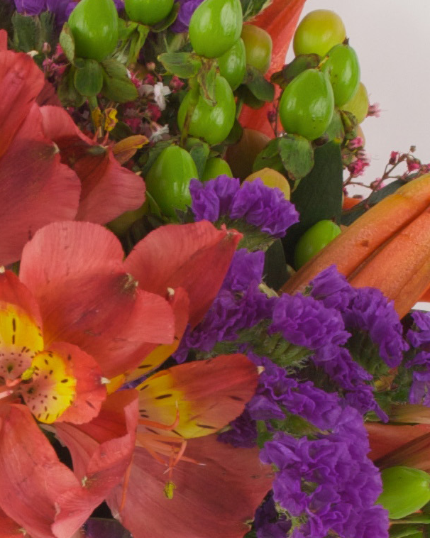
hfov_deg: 5.7
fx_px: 4281
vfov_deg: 7.2
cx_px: 15
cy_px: 533
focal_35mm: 269
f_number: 14
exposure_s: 1/125
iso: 200
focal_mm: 48
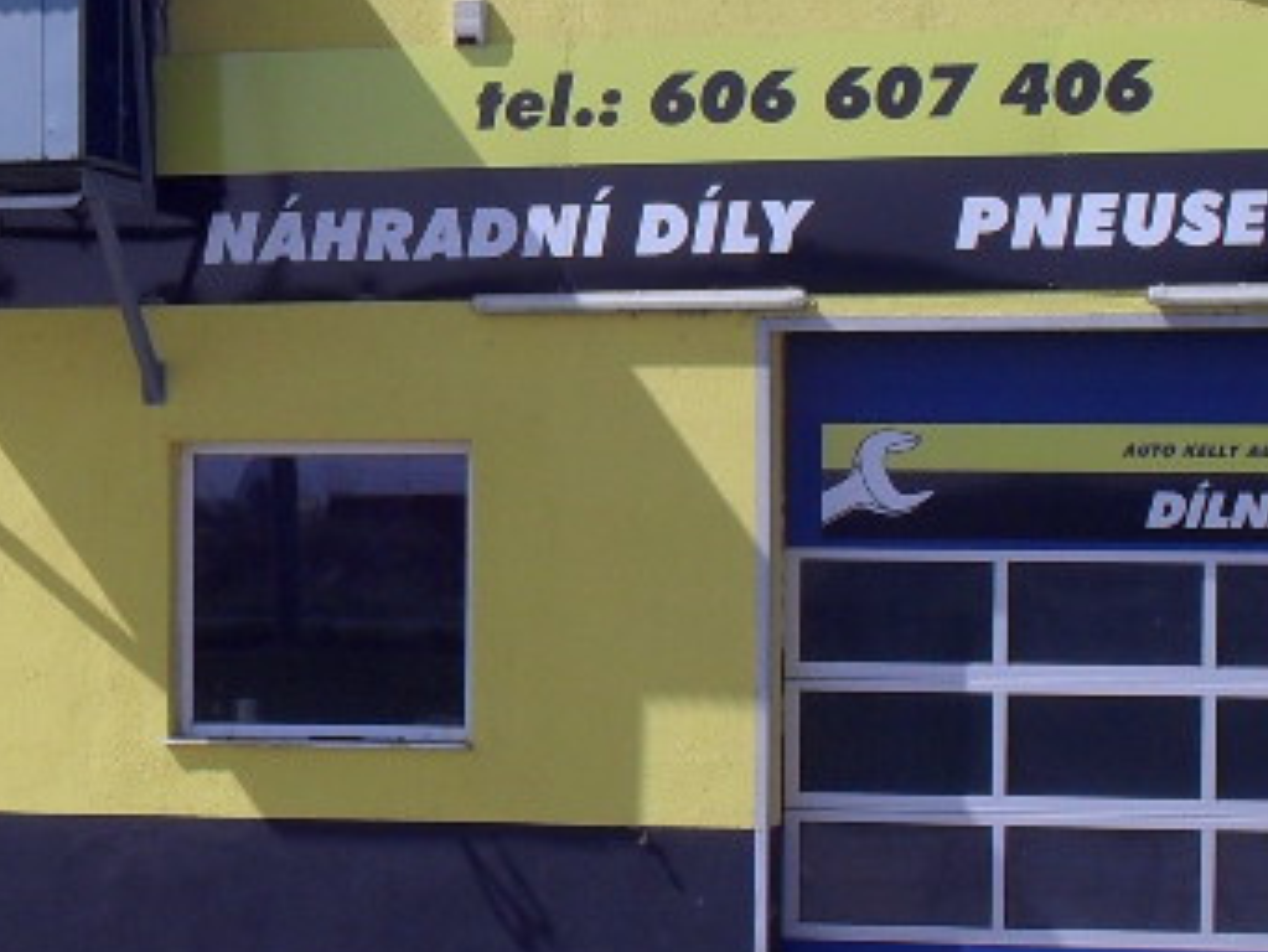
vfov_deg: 14.1
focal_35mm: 105
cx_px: 138
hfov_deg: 18.4
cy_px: 469
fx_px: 3848
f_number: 8.4
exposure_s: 1/350
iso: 100
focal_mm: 6.3
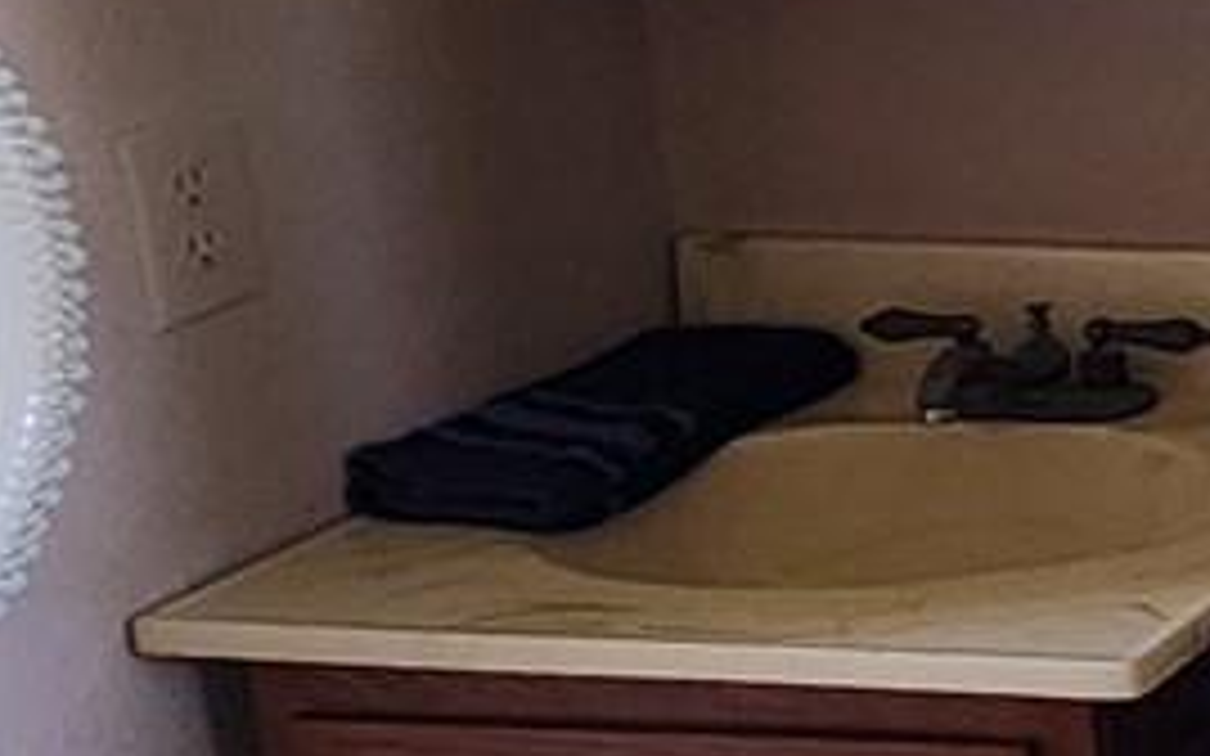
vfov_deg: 15.6
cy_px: -27
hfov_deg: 17.2
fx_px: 2704
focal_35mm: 82
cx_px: 2510
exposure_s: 1/30
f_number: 2.2
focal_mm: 2.2
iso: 320
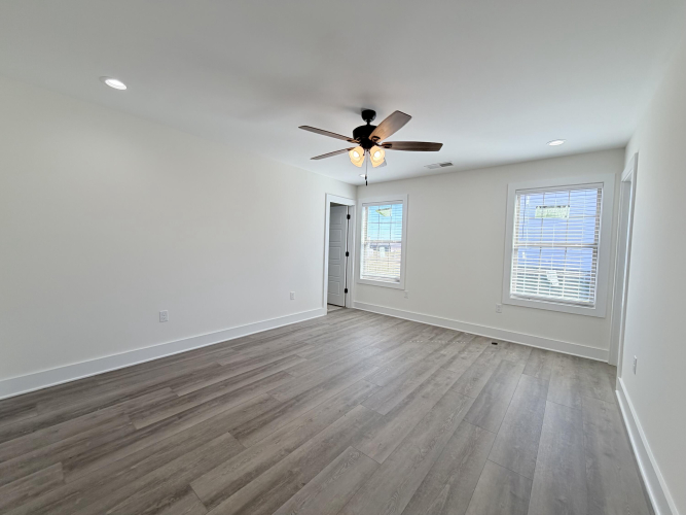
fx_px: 277
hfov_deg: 102.1
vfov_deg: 85.7
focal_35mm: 14
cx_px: 343
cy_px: 258
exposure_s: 1/120
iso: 40
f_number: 2.2
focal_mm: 2.22
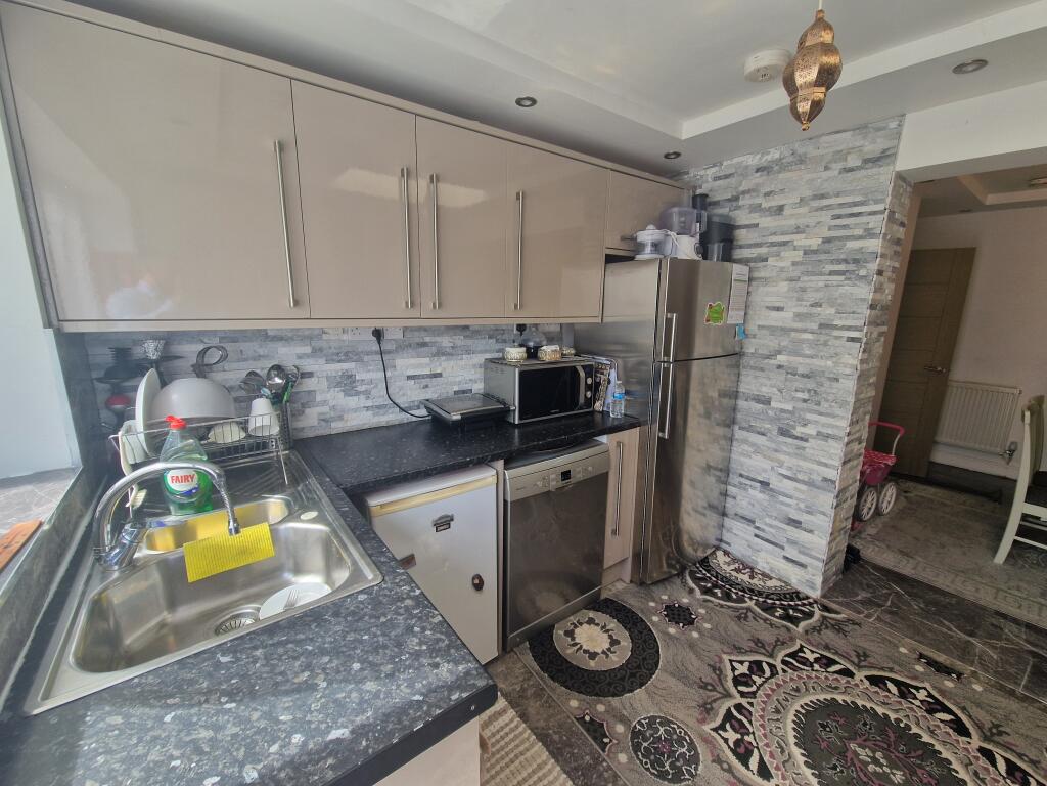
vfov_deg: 89.9
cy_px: 393
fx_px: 393
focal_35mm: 13
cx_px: 524
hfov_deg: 106.2
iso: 64
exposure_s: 1/100
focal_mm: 2.2
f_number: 2.2
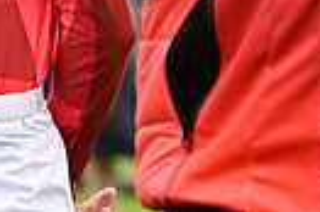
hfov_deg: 2.9
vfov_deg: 1.9
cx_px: -127
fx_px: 6294
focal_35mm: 709
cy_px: -257
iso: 800
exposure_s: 1/800
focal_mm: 160
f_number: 4.5
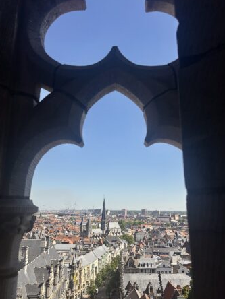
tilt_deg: +14.5
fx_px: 234
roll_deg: -1.0
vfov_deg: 65.3
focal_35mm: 27
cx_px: 111
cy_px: 154
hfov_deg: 51.4
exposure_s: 1/7042
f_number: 1.78
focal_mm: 6.86
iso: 80
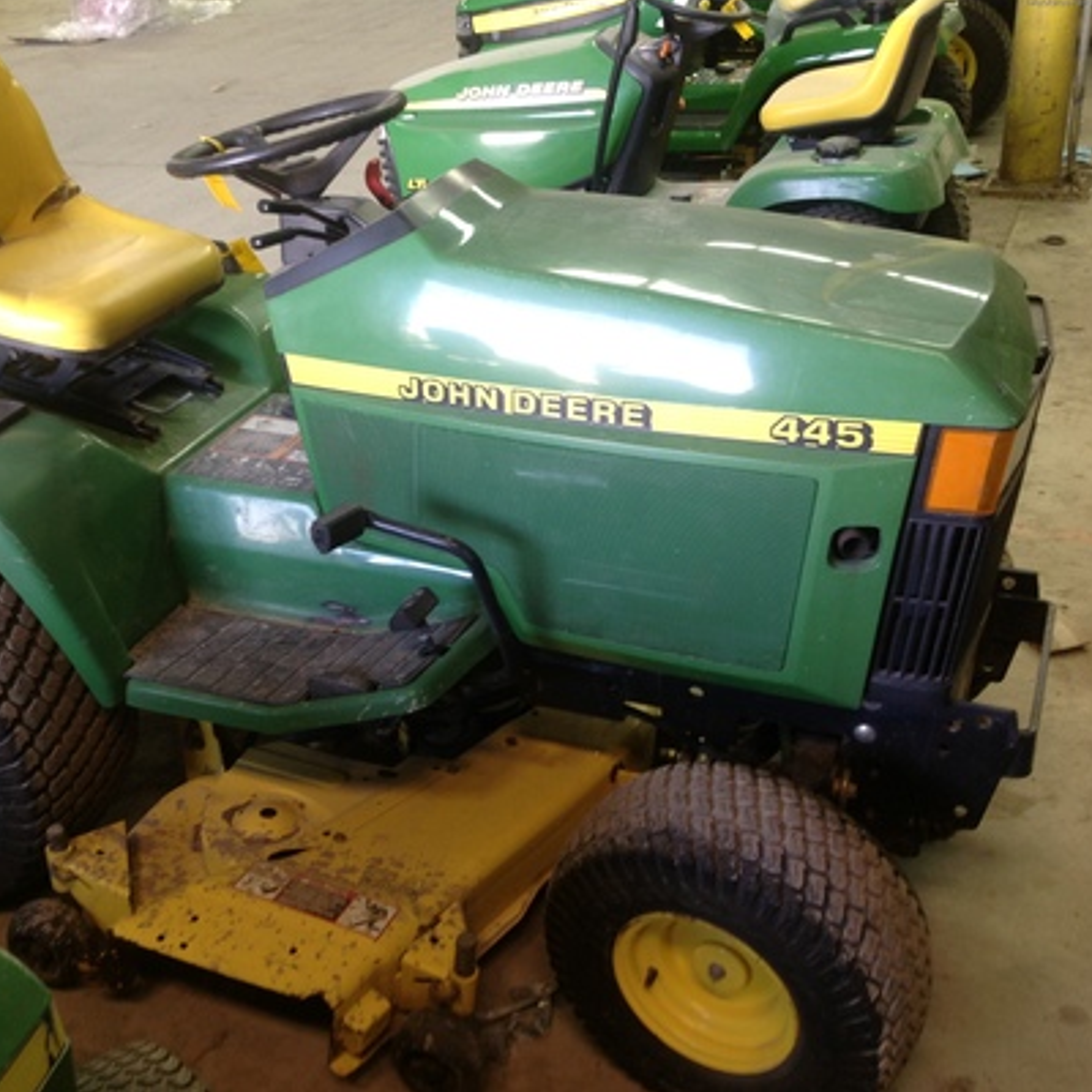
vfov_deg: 40.0
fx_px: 1499
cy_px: 543
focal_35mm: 42
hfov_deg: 39.7
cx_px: 385
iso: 64
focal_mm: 4.28
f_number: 2.4
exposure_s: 1/15
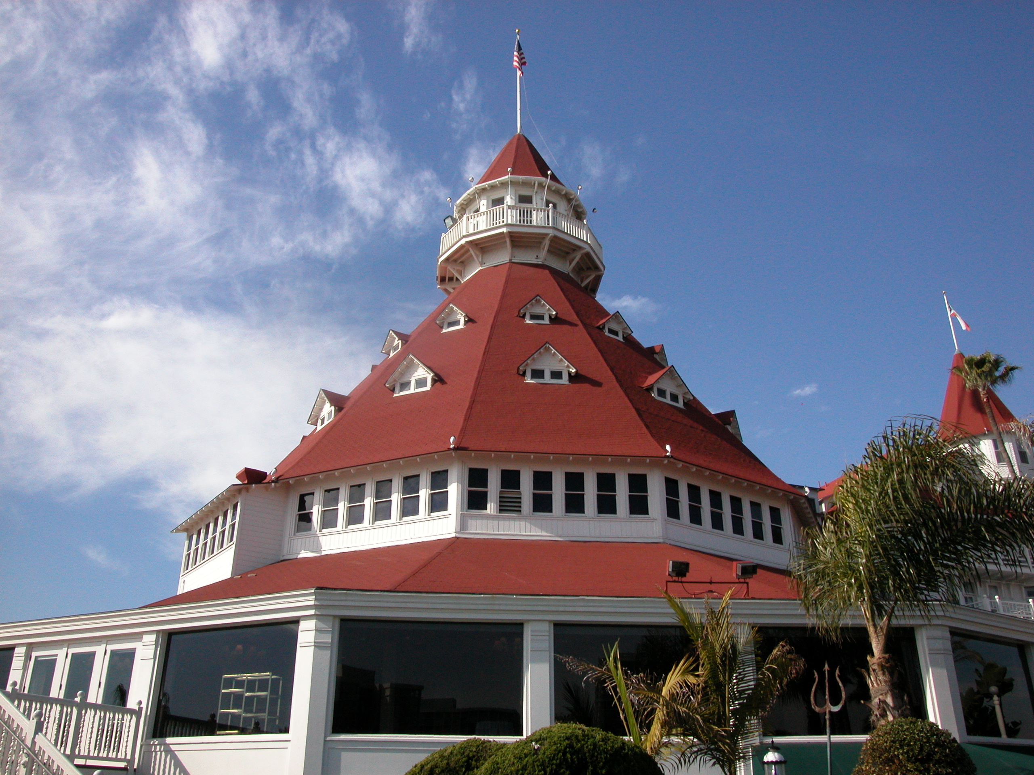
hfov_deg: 63.4
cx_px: 517
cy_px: 388
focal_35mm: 28
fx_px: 836
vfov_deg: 49.7
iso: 200
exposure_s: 1/566
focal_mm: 7.1
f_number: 8
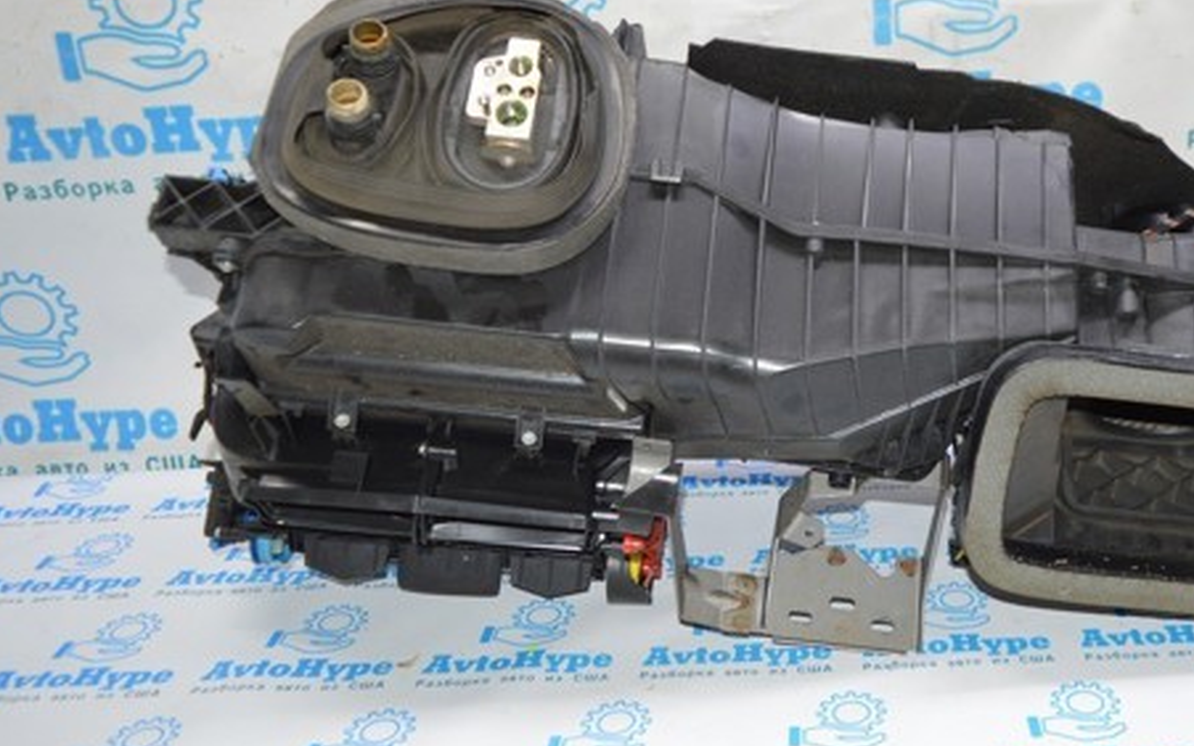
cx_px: 818
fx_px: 1269
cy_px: 261
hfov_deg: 49.3
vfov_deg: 32.6
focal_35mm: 39
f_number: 4
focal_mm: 18
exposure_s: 1/60
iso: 400
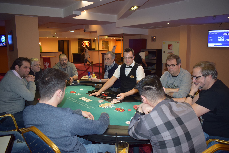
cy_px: 76
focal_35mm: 27
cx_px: 114
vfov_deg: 48.0
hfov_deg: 67.3
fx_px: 172
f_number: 3.5
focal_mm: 18
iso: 900
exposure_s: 1/30
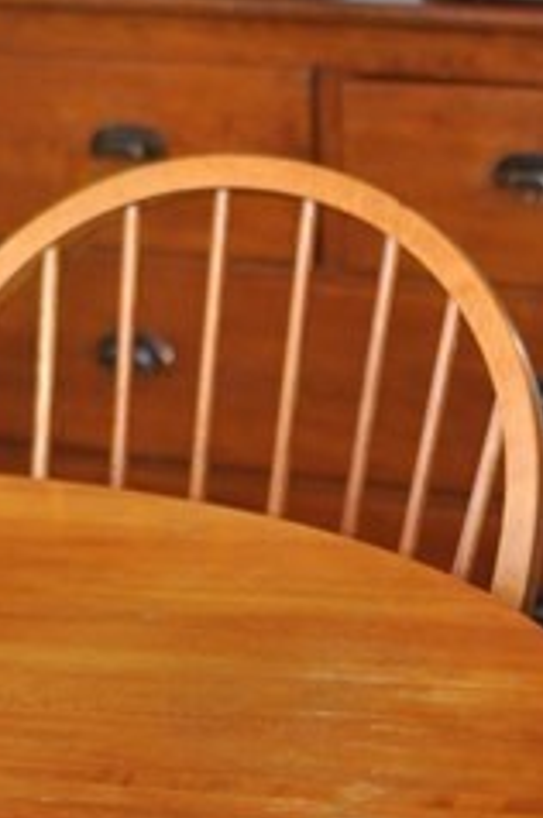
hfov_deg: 7.9
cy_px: -86
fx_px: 3848
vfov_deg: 11.9
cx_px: -210
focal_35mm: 170
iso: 500
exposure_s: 1/100
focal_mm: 35
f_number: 2.5
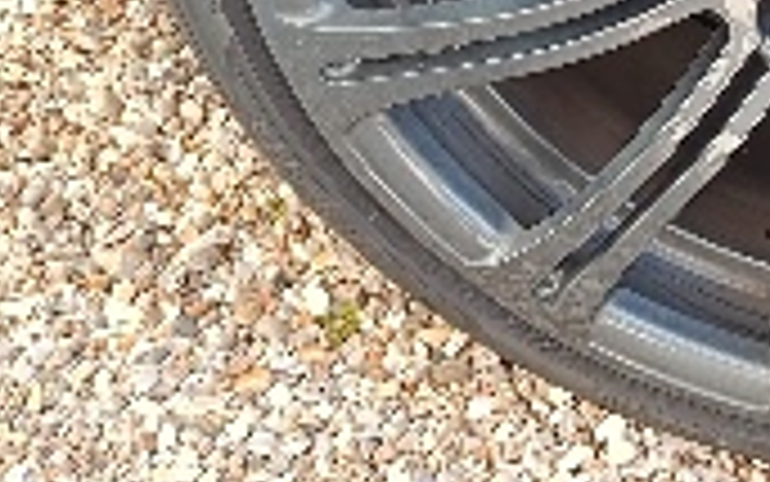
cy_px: -126
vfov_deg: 15.6
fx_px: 1679
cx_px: 892
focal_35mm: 80
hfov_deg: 23.8
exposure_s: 1/100
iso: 156
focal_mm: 5.24
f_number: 1.7
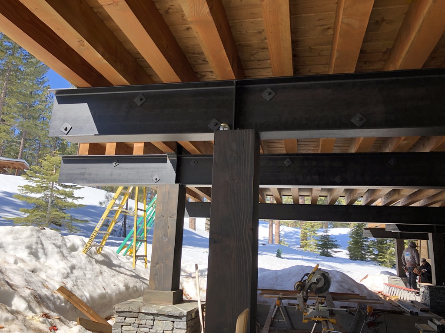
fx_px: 360
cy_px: 166
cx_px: 222
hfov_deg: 63.4
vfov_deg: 49.7
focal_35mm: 28
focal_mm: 4
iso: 20
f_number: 1.8
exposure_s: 1/571
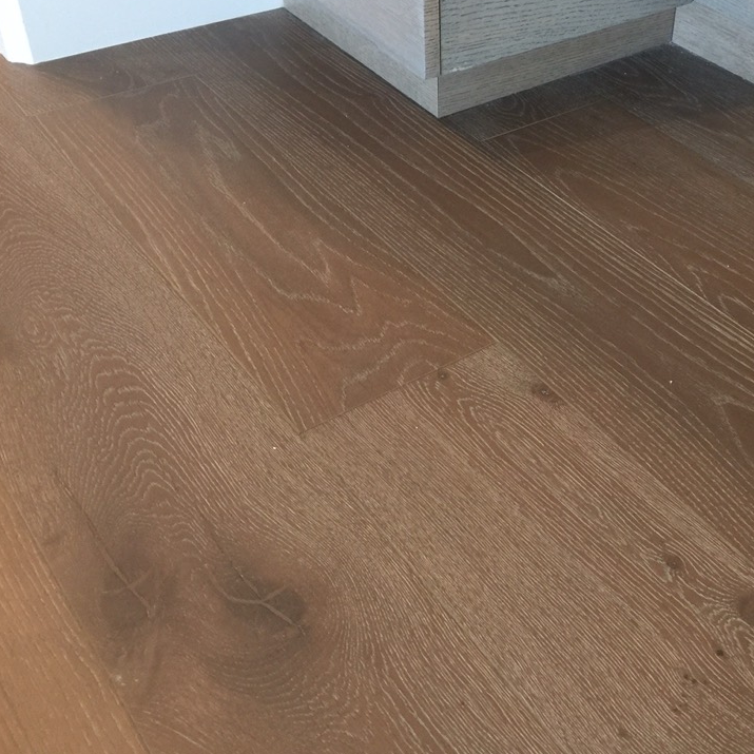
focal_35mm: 43
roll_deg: -3.7
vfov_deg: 39.0
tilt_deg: -35.6
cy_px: 290
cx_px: 562
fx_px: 1060
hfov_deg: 38.2
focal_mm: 4.15
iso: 80
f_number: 2.2
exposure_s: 1/15
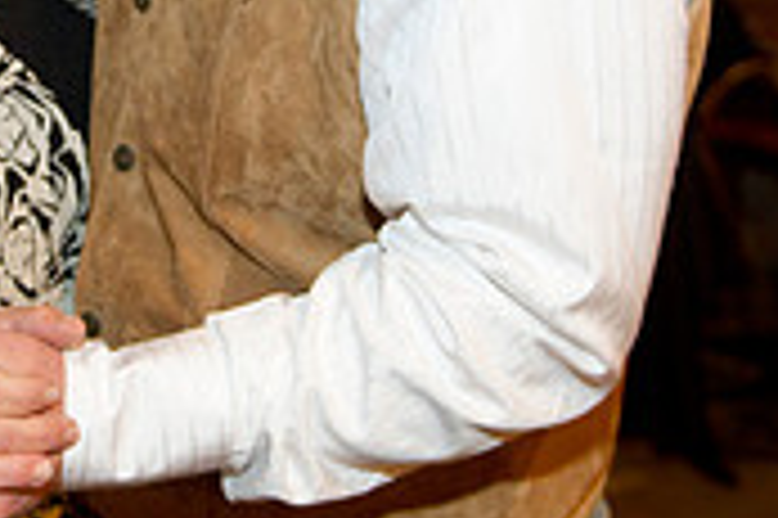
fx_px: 2094
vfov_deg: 13.9
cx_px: 198
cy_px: 0
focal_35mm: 97
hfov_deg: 20.9
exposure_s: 1/80
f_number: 2.8
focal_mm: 29
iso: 1600
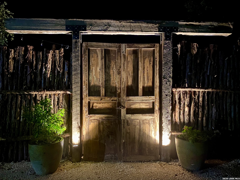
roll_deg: -1.2
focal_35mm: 26
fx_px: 180
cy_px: 90
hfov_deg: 67.3
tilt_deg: -1.1
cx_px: 120
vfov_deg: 53.1
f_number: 1.8
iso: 800
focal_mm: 4.25
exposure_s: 1/8
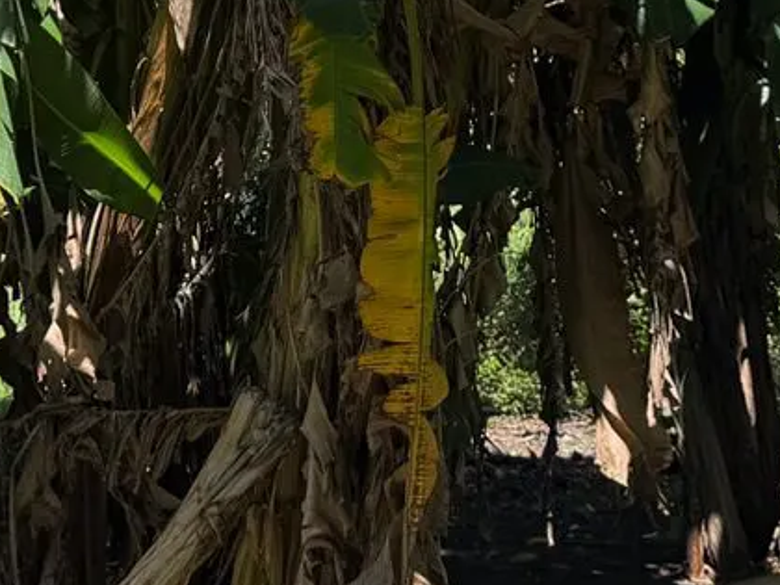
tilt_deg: +14.2
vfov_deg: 11.7
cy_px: -464
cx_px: 329
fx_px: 2636
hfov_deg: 16.8
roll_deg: +3.0
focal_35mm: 117
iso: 80
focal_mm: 6.76
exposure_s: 1/1271
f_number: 1.78
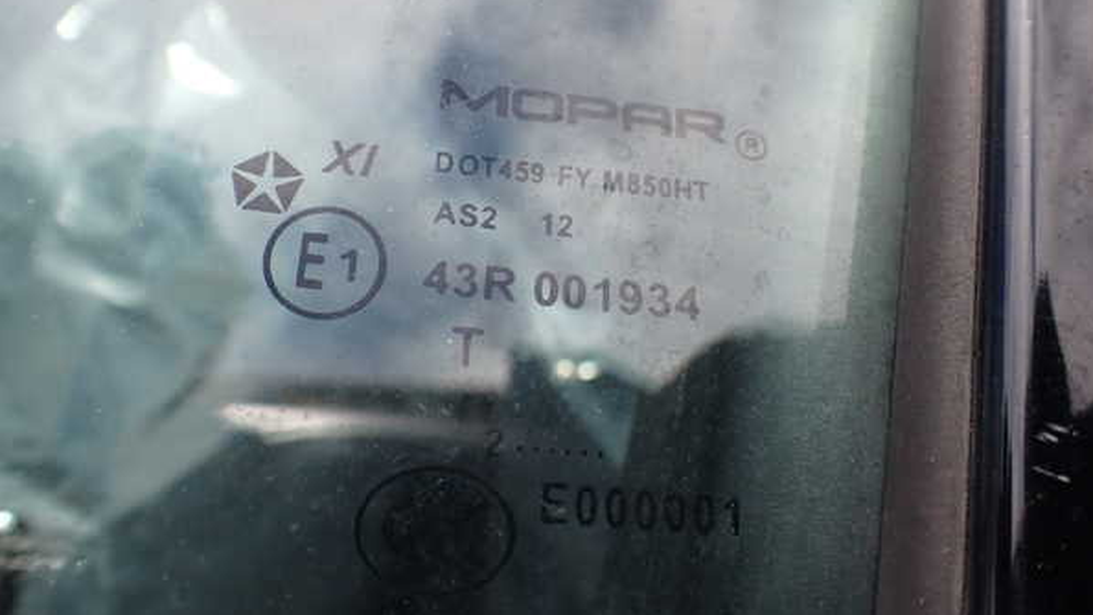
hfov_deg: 59.5
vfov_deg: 35.5
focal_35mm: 33
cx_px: 550
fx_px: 956
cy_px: 258
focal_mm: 5.4
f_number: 3.2
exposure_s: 1/800
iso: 100
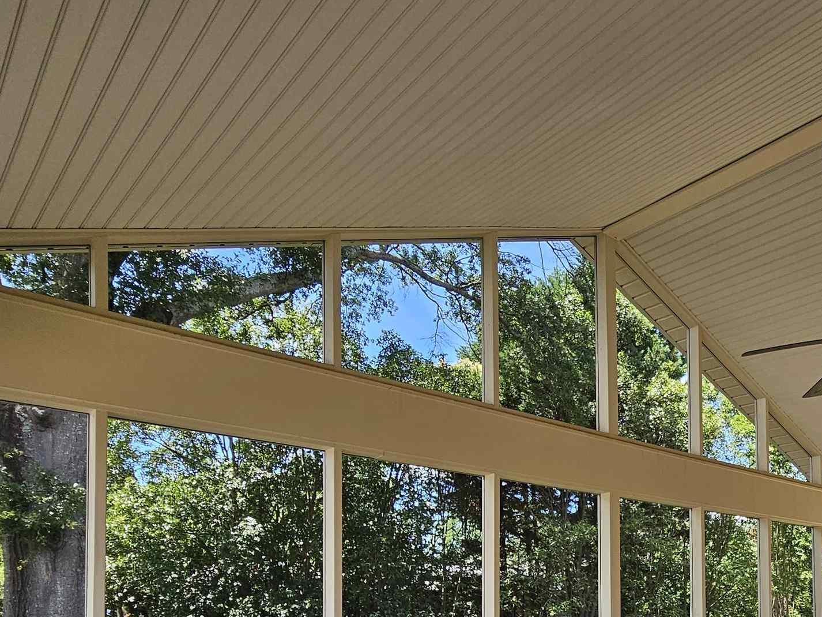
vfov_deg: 43.6
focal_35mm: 28
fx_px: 665
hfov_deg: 58.7
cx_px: 655
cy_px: 599
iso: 50
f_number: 2.2
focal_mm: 2.2
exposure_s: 1/234
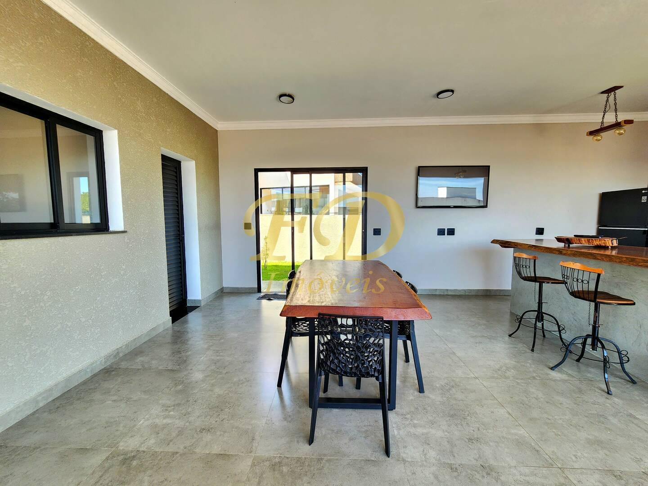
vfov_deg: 89.9
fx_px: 243
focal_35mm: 13
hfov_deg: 106.2
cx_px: 324
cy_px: 243
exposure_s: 1/120
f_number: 2.2
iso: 64
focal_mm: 2.2
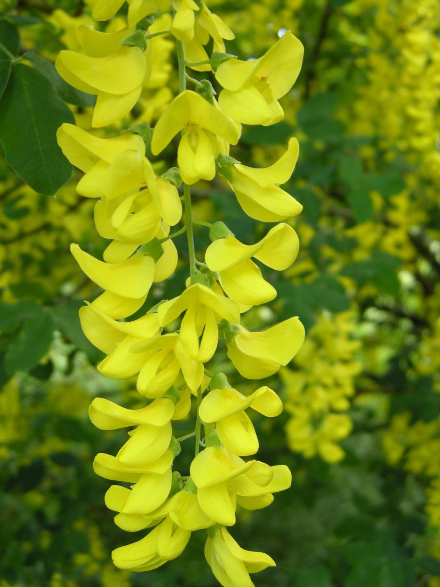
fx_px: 831
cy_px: 240
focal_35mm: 49
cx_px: 171
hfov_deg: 29.6
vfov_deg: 38.8
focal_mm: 7.5
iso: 75
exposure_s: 1/52.5
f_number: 2.7
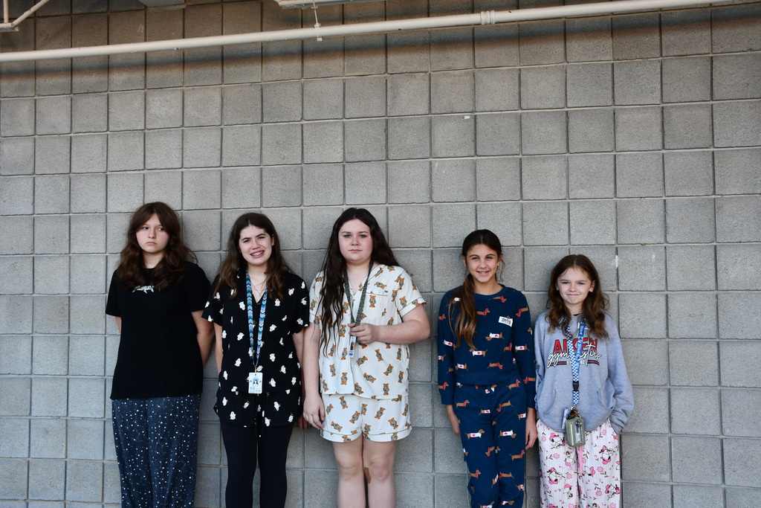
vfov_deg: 38.9
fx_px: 719
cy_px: 254
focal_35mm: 34
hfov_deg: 55.8
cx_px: 380
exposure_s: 1/250
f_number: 5.6
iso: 400
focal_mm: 23
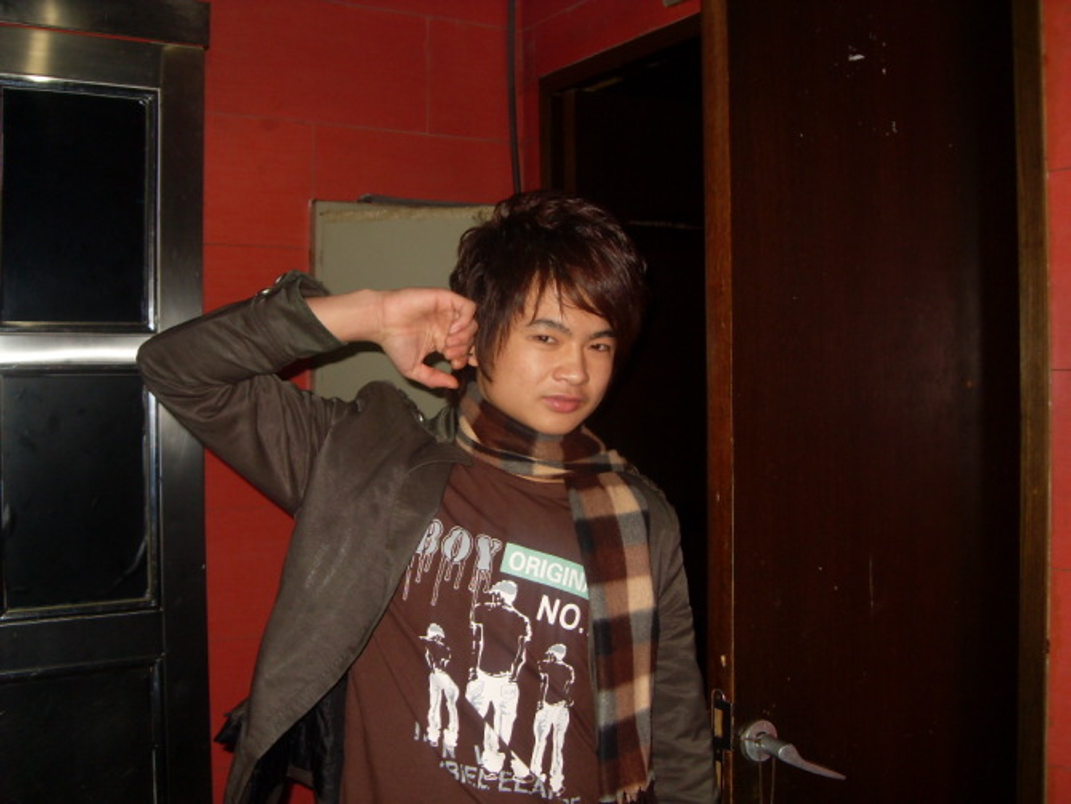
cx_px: 536
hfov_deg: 50.1
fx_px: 1145
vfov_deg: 38.7
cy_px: 402
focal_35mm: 37
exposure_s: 1/45
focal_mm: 6.3
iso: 80
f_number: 2.8
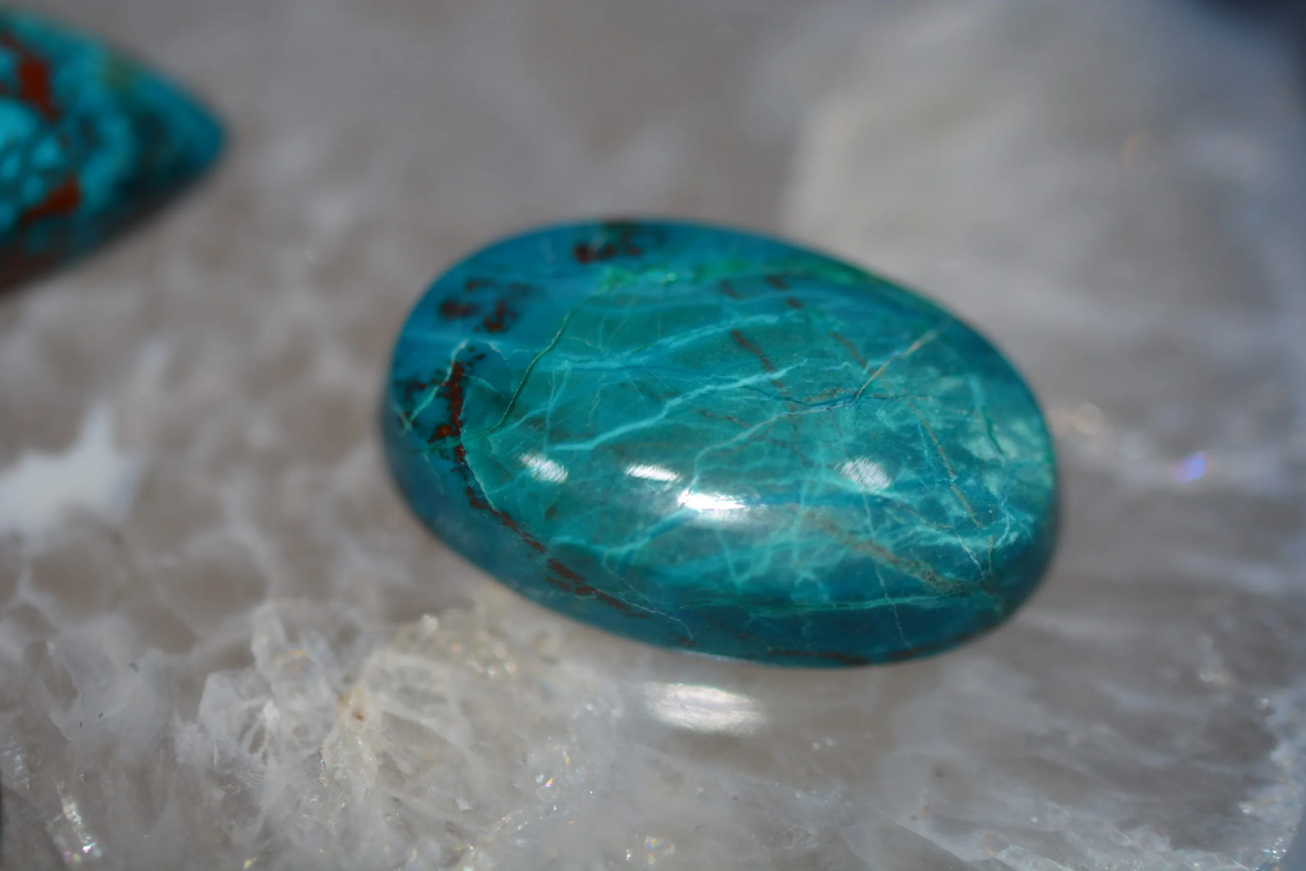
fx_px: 5715
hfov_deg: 13.0
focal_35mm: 158
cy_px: 436
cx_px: 653
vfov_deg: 8.7
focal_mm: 105
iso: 200
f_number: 4.5
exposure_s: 1/60
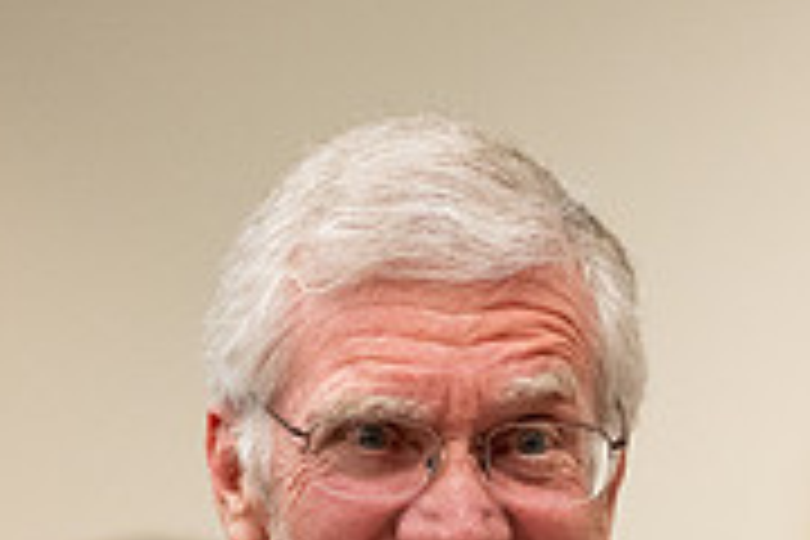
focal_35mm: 338
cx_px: 860
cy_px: 745
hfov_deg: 6.1
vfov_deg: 4.1
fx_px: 7604
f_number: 2.2
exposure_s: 1/800
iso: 3200
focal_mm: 105
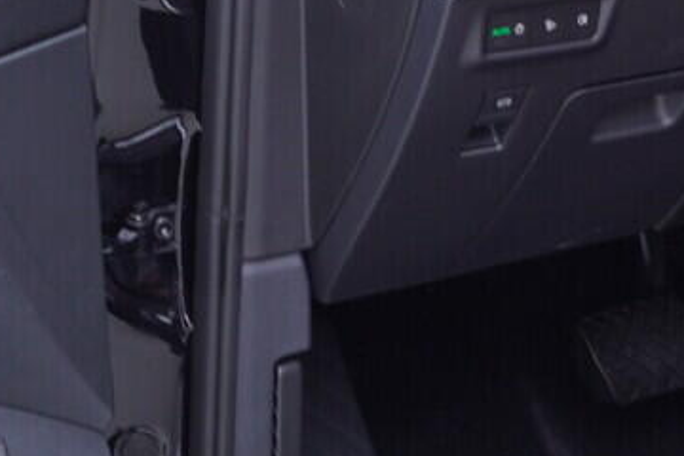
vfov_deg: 9.5
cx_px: 433
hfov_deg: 14.2
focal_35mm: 144
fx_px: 2736
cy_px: 144
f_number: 2.8
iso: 125
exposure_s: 1/40
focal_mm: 24
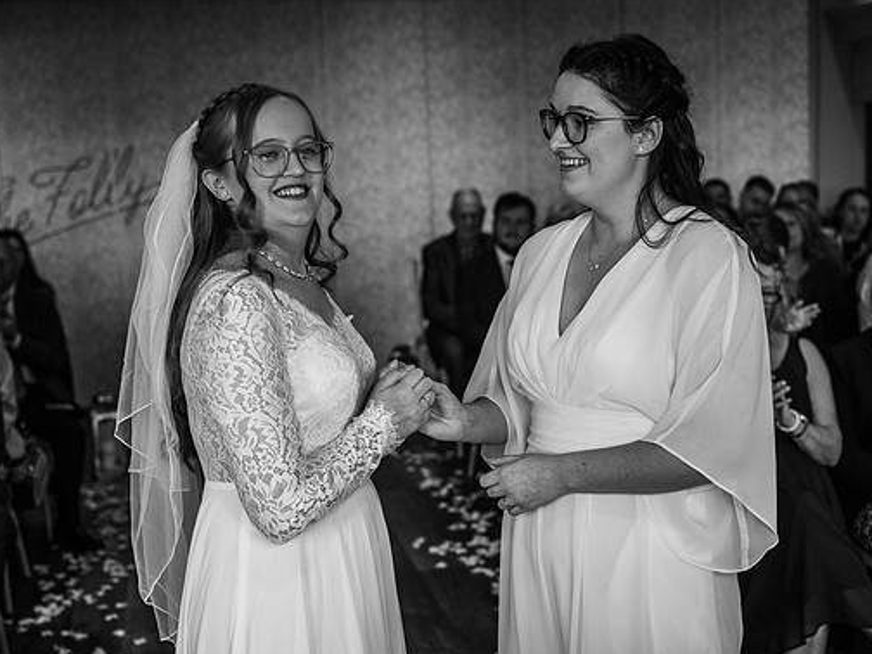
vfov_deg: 28.0
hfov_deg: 36.8
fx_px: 1310
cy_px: 330
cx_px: 436
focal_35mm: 52
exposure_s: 1/200
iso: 500
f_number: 3.5
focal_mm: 47
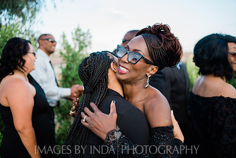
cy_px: 79
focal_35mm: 35
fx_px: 229
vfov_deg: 37.9
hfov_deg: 54.4
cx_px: 118
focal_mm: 35
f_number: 2.2
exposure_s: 1/200
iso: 200
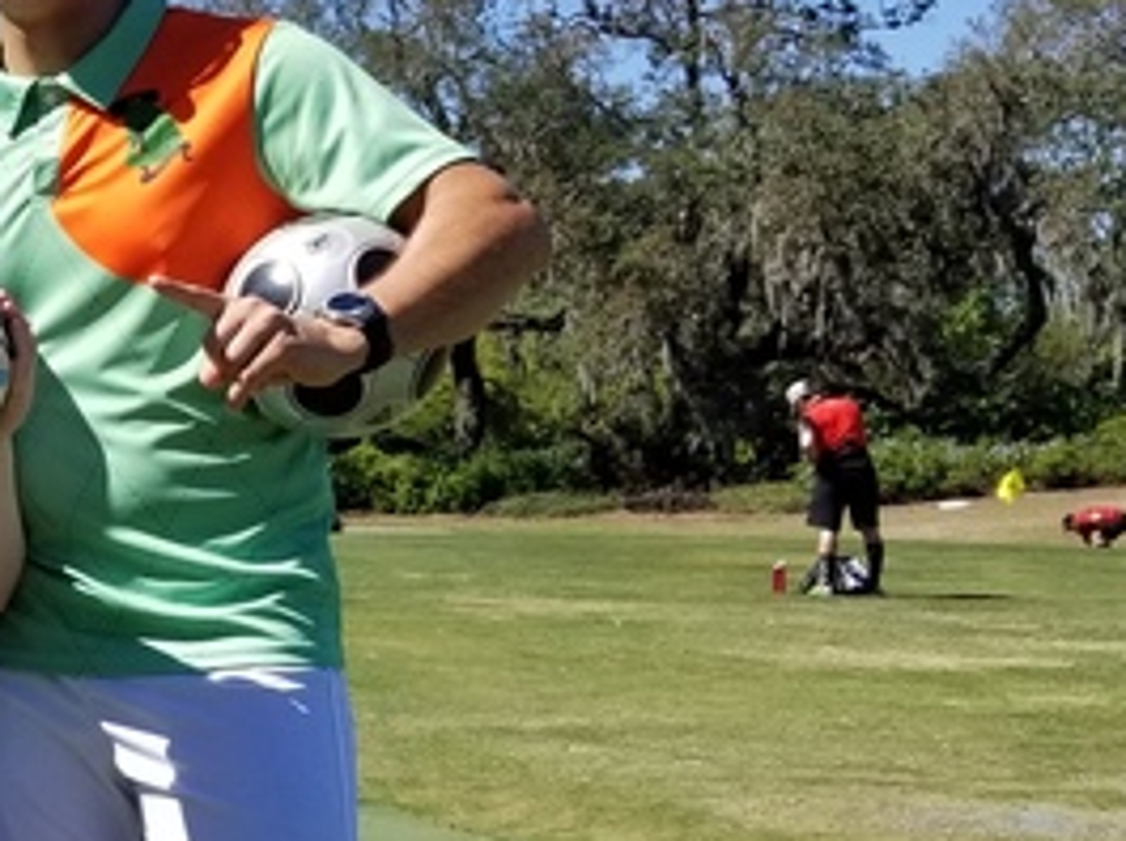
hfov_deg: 32.4
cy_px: 571
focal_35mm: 57
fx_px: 1852
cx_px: 153
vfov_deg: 25.4
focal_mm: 4.25
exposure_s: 1/2688
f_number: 1.7
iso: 50
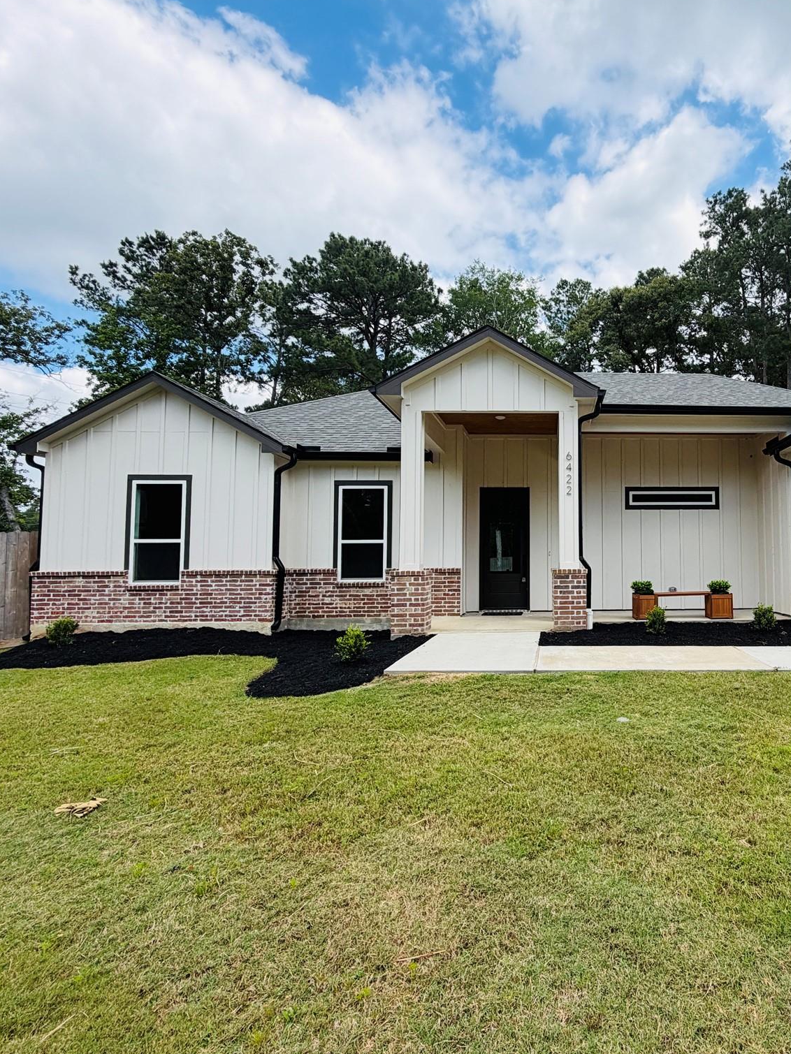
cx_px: 588
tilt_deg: +3.8
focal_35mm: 19
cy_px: 527
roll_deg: +0.4
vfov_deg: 84.7
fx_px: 579
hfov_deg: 64.8
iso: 40
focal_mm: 2.22
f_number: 2.2
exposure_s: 1/770
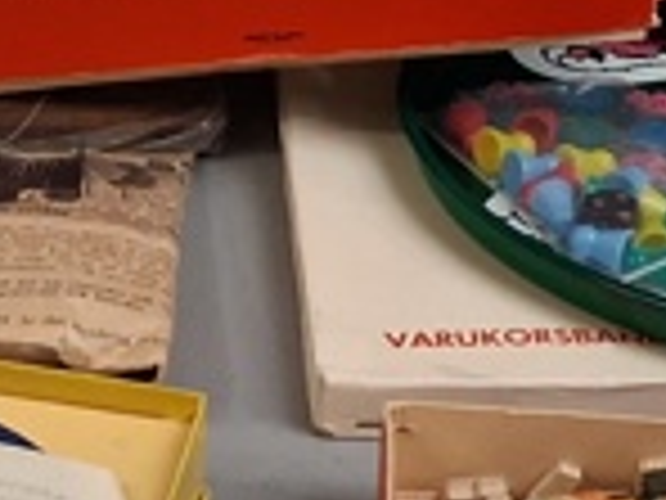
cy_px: 23
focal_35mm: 146
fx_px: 2809
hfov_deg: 13.5
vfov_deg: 10.1
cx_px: 198
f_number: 1.8
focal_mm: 4
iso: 400
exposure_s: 1/100
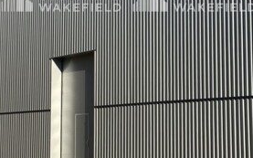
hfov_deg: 16.7
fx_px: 862
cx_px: 121
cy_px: -1
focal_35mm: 125
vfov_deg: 10.4
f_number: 2
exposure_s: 1/1546
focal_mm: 6
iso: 20
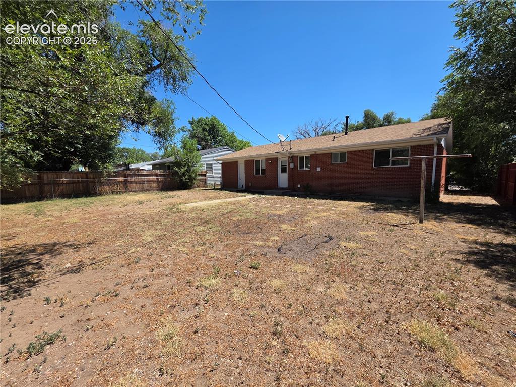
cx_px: 258
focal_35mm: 13
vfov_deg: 89.9
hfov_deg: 106.2
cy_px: 194
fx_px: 194
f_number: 1.9
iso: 40
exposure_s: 1/1559
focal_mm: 2.2
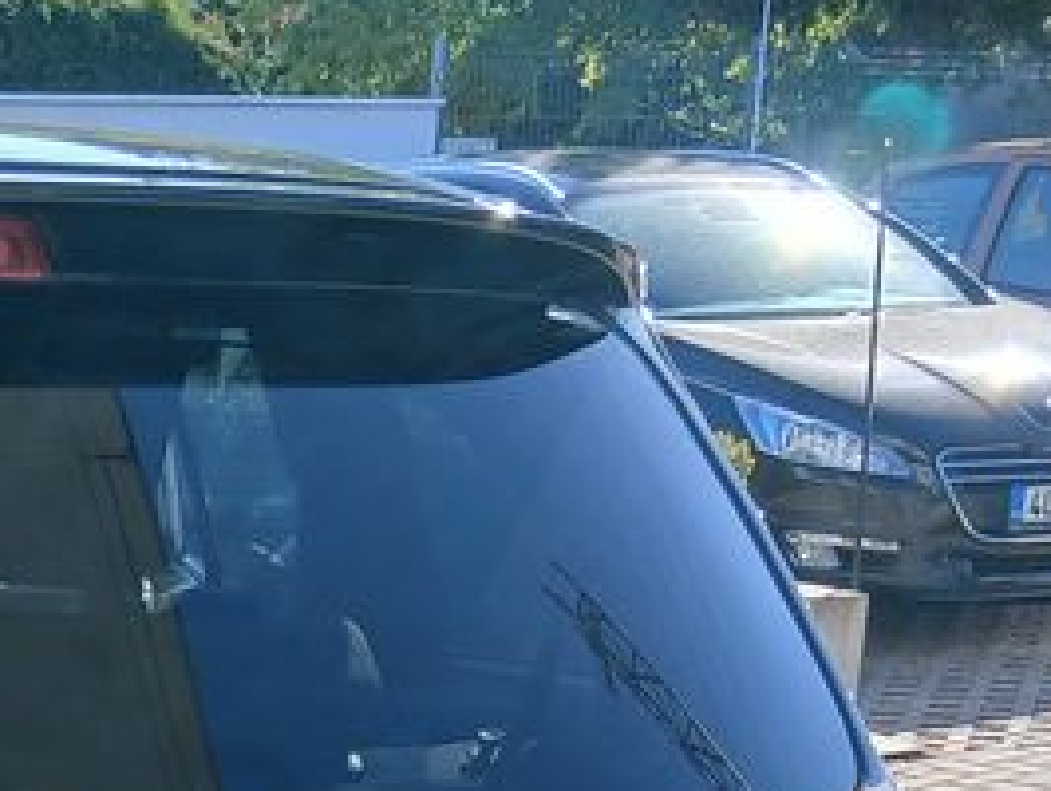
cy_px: 1289
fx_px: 3039
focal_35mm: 100
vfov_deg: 13.7
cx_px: -221
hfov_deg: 18.6
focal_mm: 3.98
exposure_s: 1/211
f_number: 1.8
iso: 20
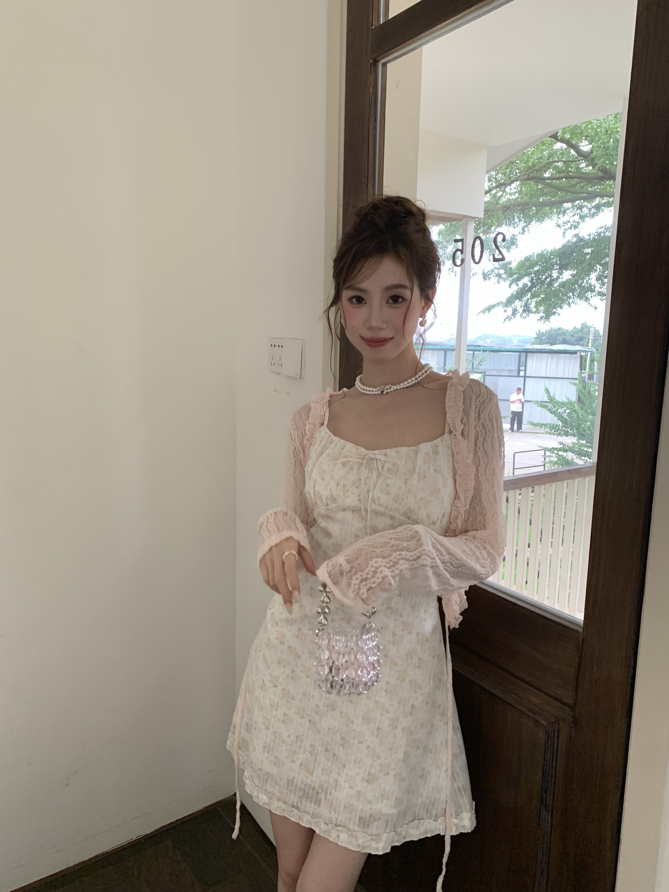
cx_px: 334
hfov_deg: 53.1
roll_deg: -1.0
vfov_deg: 67.3
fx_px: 670
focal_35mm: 26
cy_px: 446
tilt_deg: -8.3
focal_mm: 4.25
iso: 160
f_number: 1.8
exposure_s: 1/60
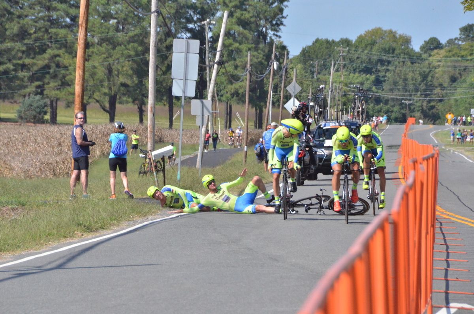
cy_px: 157
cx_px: 237
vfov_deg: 4.6
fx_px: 3942
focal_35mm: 300
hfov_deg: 6.9
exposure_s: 1/6400
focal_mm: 200
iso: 3200
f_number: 10
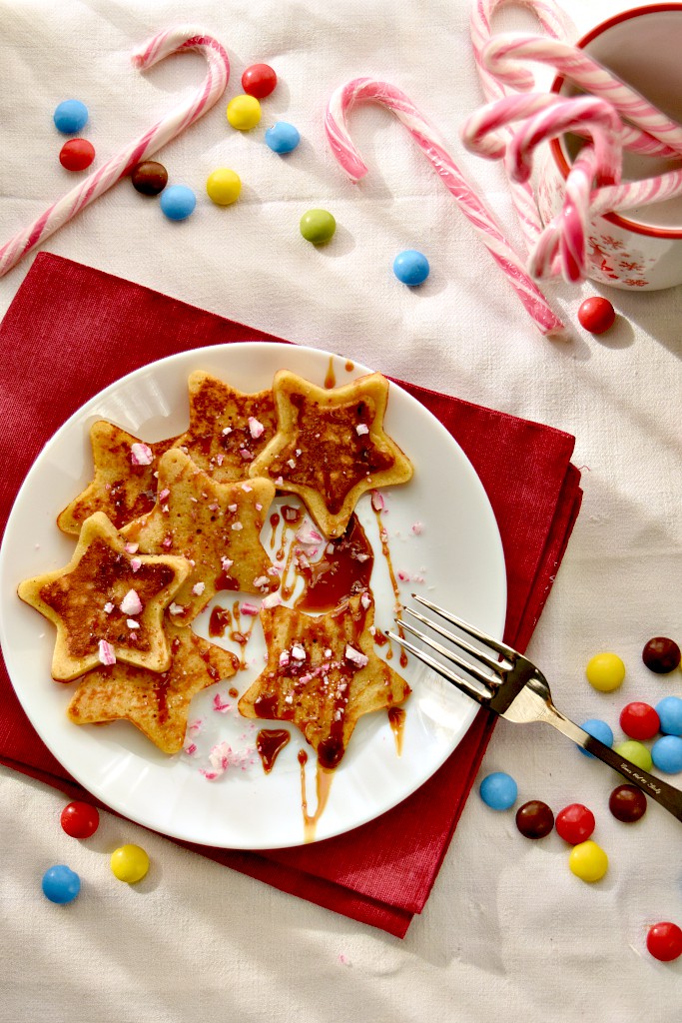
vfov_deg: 37.8
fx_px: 1491
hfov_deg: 25.8
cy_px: 512
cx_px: 341
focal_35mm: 52
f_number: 4.5
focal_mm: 35
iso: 320
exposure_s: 1/500
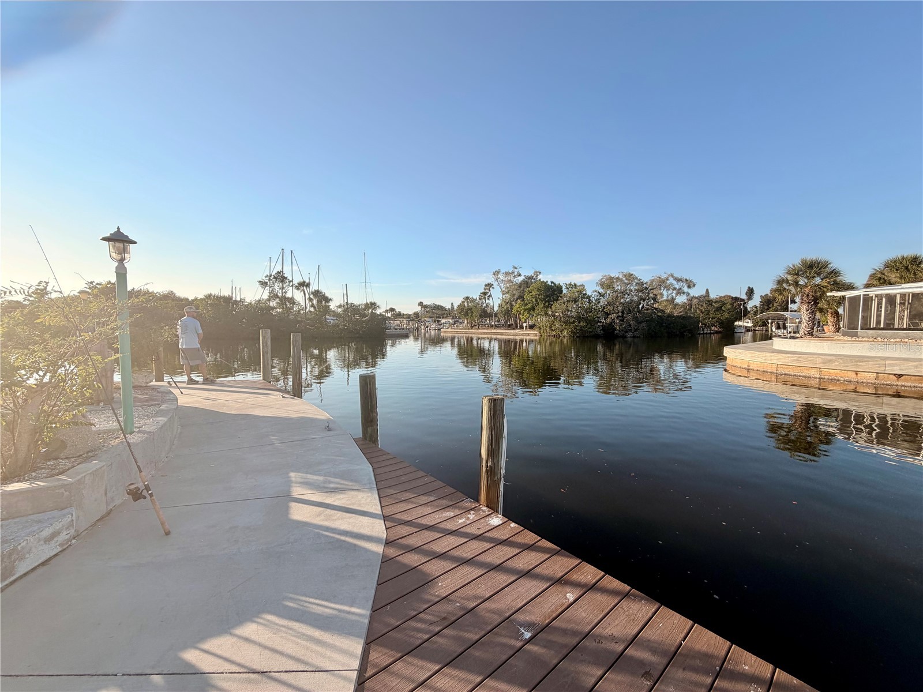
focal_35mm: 14
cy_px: 346
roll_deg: +0.5
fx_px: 373
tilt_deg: -3.4
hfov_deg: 102.1
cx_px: 462
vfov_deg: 85.7
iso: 20
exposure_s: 1/770
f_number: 2.2
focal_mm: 2.22
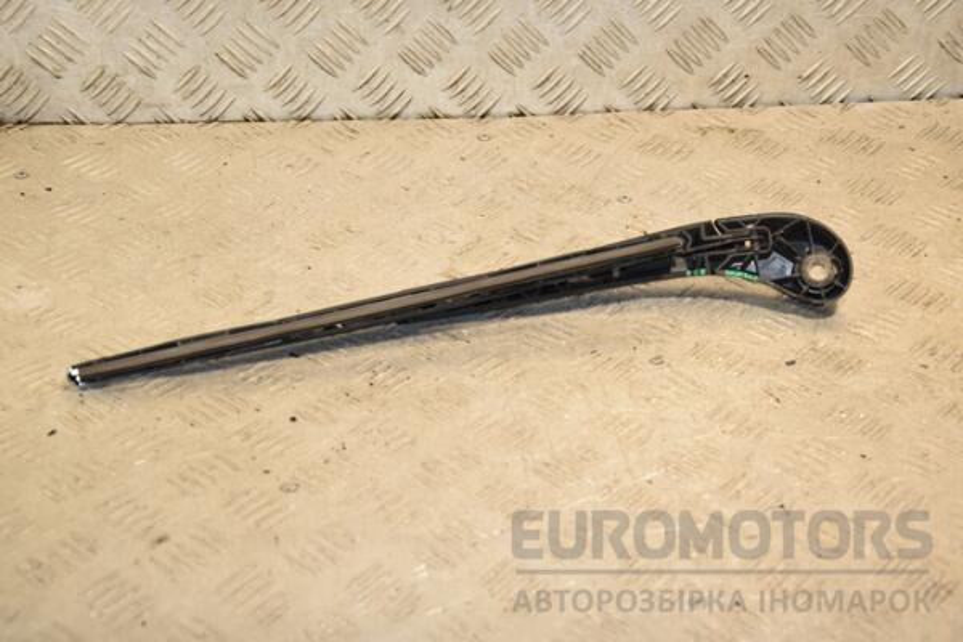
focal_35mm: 72
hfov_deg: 28.1
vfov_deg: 18.9
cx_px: 482
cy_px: 321
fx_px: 1926
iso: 800
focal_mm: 48
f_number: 6.3
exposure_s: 1/200
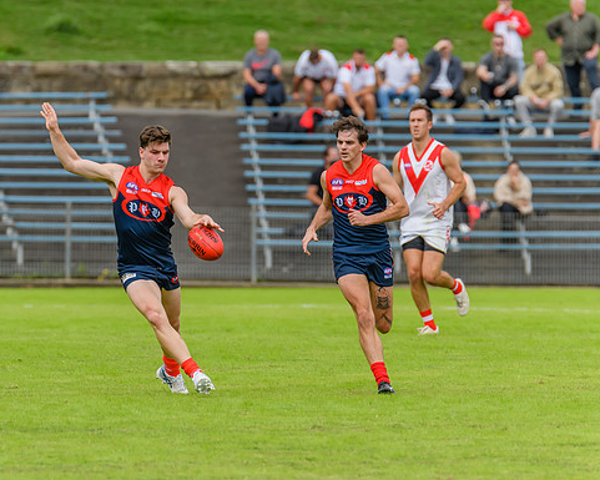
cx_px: 168
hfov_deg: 3.1
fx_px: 11190
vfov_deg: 2.5
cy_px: 231
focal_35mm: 630
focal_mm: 420
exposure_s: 1/2500
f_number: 6.3
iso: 800
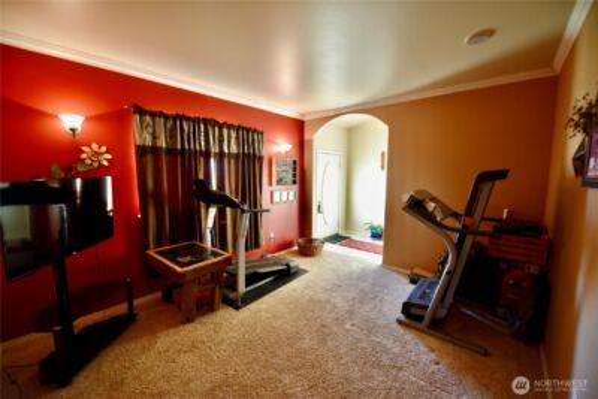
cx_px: 299
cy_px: 200
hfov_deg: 104.2
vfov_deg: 81.3
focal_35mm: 14
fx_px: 233
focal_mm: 14
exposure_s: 1/60
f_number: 2.8
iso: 1250
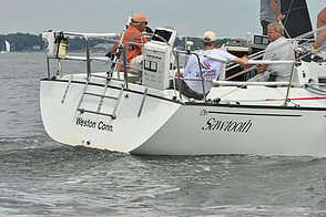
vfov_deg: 6.6
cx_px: 303
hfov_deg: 9.9
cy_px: 56
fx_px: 1874
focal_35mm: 207
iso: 320
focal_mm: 105
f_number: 10
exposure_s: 1/1250
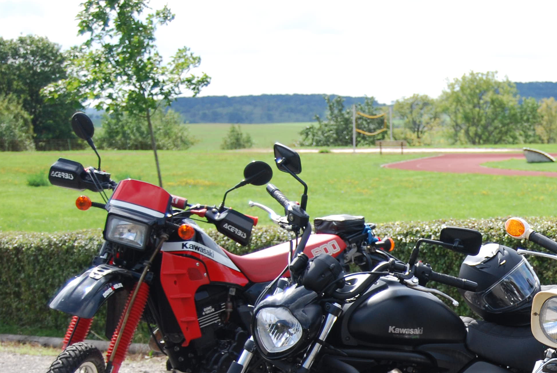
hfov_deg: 19.5
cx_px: 546
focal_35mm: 102
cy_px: 370
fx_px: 1580
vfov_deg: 13.3
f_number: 4.5
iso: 200
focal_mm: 34
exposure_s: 1/640
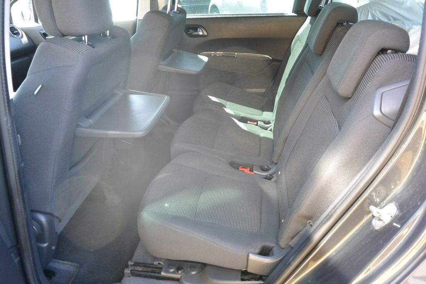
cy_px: 142
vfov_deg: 47.9
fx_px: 320
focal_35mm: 27
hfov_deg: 67.4
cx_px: 213
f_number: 3.5
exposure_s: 1/100
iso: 400
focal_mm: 10
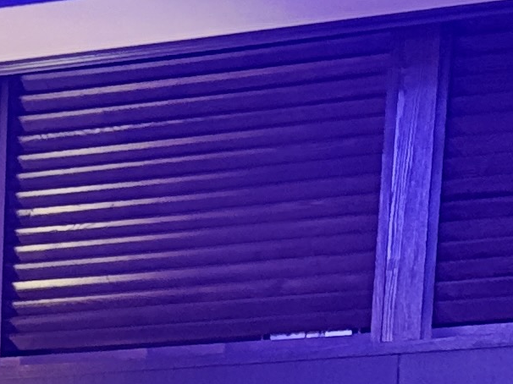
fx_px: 2563
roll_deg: +0.4
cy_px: 1129
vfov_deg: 7.6
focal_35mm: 173
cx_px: -631
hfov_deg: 10.2
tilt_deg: -10.1
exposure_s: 1/33
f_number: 1.6
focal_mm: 5.96
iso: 500
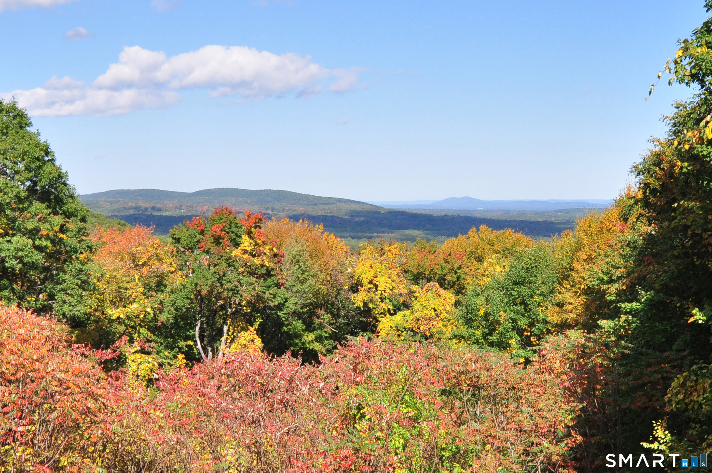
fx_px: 593
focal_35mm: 30
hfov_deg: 62.0
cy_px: 236
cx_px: 356
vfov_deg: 43.5
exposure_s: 1/800
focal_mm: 20
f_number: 8
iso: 400
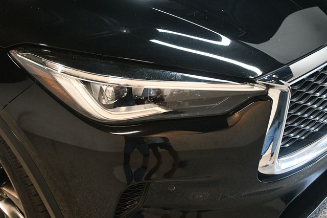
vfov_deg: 29.8
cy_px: 109
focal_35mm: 45
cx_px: 164
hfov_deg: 43.6
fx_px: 409
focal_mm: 30
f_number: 4
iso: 3200
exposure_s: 1/125
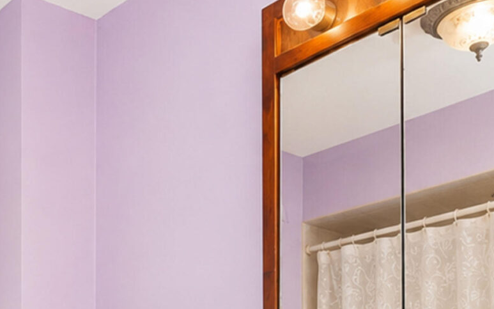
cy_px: 438
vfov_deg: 21.0
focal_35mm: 54
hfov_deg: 35.0
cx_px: 35
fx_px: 727
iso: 64
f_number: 5.6
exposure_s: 1/60
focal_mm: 16
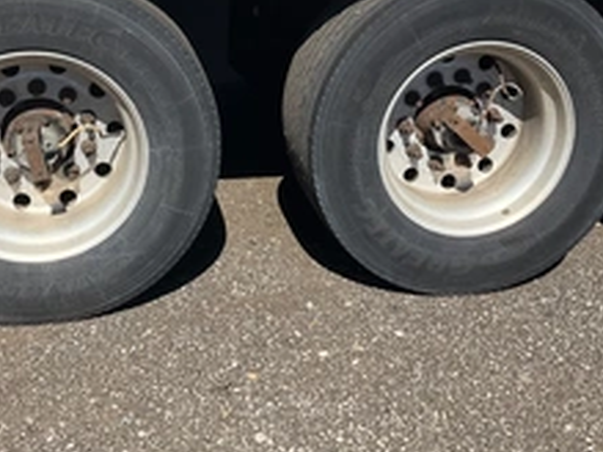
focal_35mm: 53
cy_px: 110
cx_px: 259
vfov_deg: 27.1
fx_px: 923
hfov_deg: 36.1
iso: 25
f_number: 1.8
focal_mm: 3
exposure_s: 1/2959
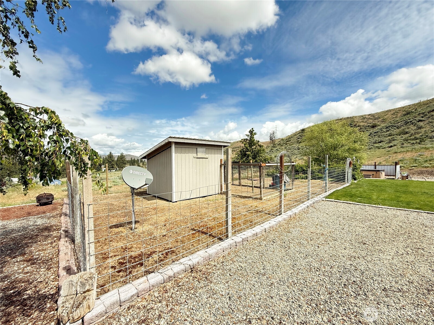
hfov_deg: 102.1
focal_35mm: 14
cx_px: 217
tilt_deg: +0.0
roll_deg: -0.4
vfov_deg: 85.7
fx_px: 176
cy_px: 162
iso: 50
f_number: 2.2
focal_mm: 2.22
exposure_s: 1/709
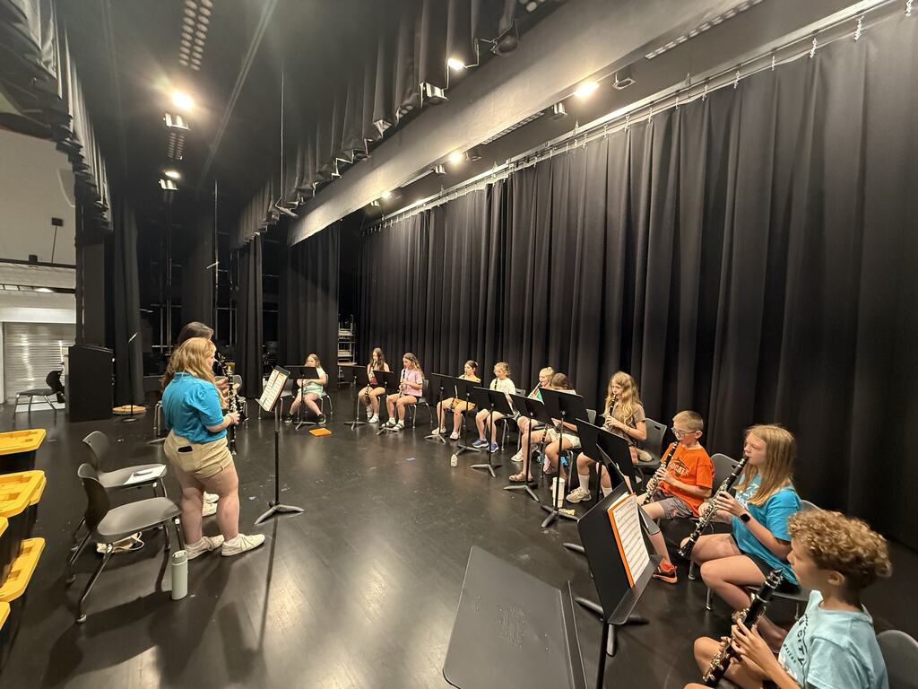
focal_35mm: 14
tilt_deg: -1.5
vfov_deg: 85.7
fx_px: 371
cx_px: 459
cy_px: 344
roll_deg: -1.9
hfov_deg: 102.1
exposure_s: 1/60
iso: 1000
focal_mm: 2.22
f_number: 2.2
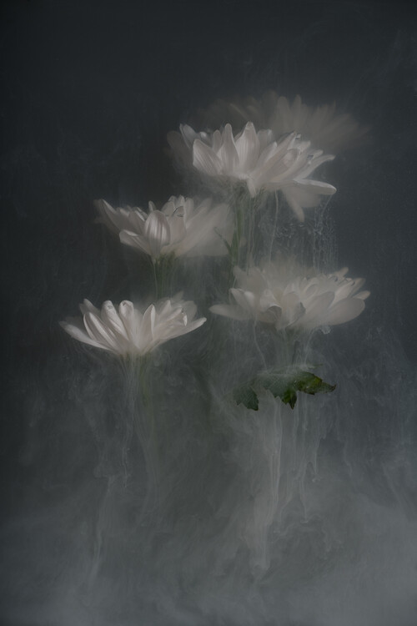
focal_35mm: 180
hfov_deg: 7.6
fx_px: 3127
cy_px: 313
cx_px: 208
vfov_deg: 11.4
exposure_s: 1/200
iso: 80
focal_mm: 180
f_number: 8
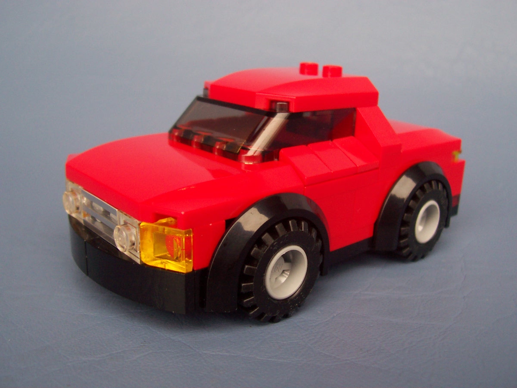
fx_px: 553
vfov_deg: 38.7
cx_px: 258
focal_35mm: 37
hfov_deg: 50.1
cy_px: 194
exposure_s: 1/45
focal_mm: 5.6
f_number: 2.8
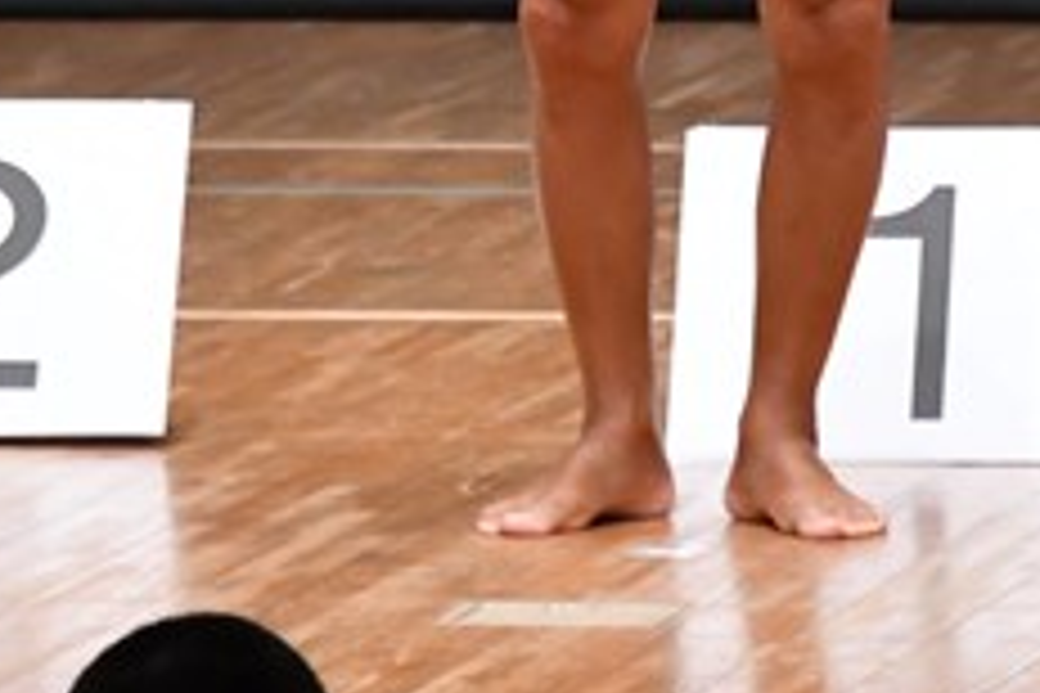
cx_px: 664
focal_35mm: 1006
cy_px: -432
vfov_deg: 1.4
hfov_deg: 2.1
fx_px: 29060
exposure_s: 1/400
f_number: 5.6
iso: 6400
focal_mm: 200
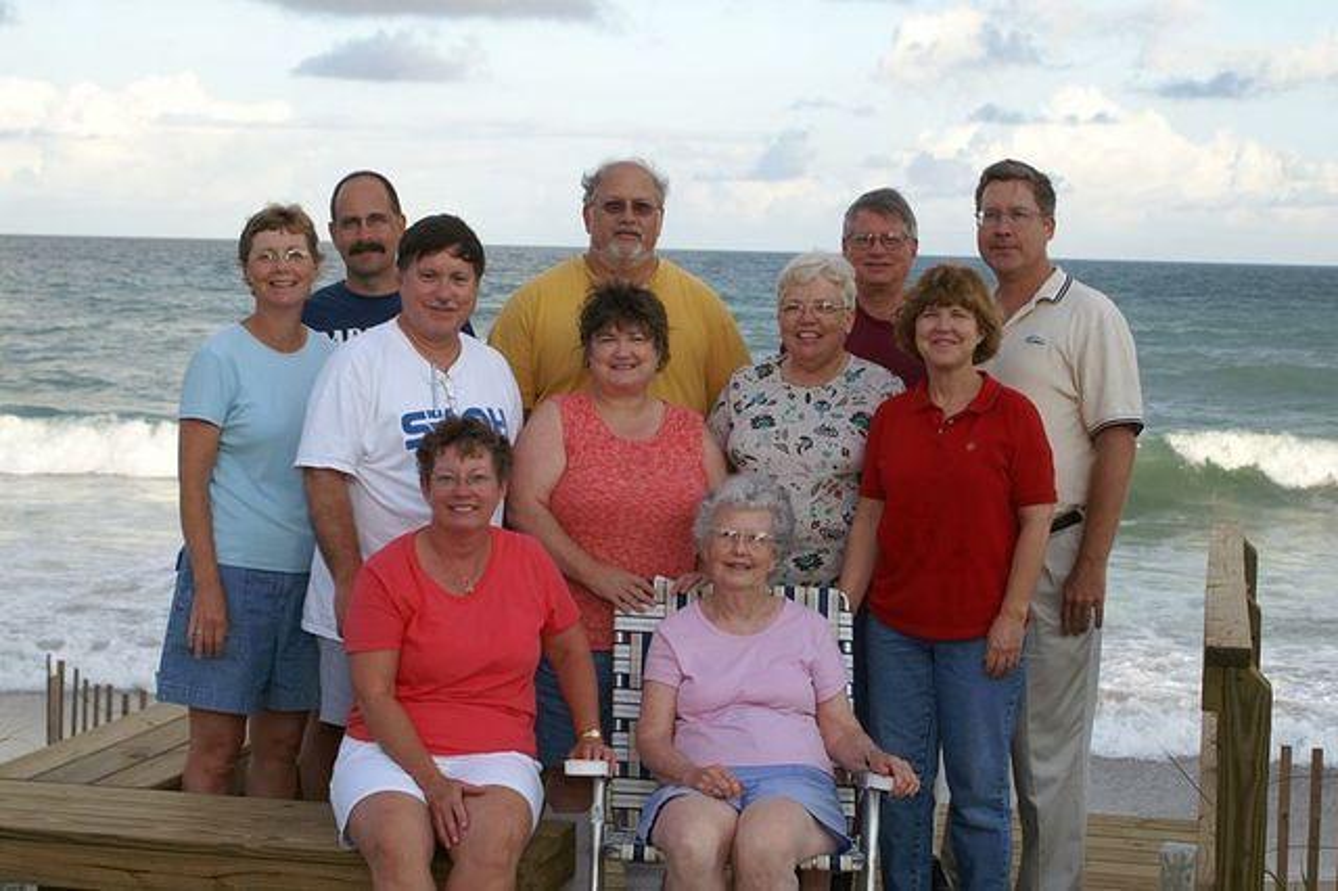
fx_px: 2507
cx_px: 669
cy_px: 446
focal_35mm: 68
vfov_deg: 20.1
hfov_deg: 29.9
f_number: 7.1
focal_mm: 45
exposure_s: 1/125
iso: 100
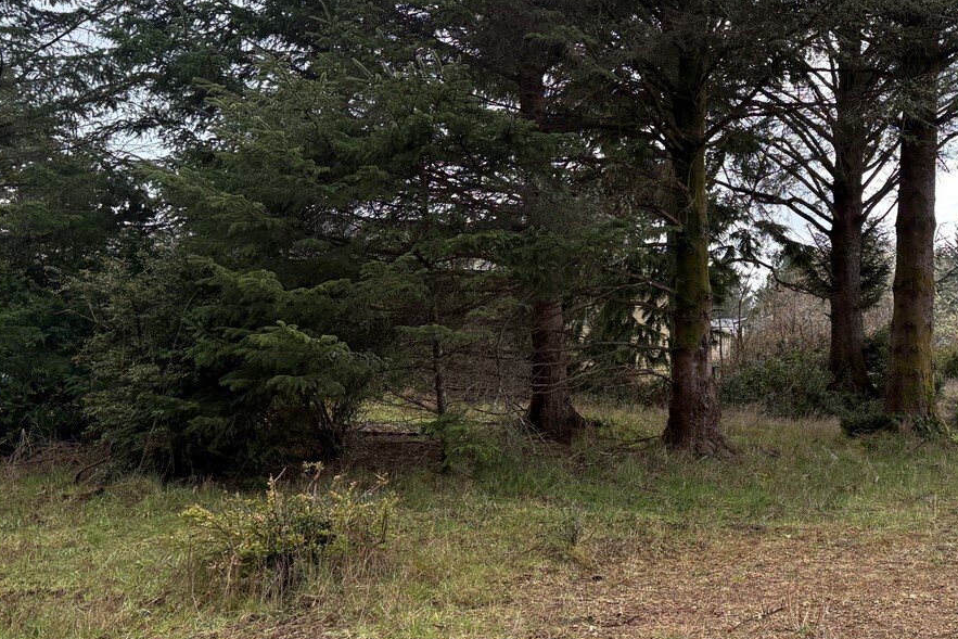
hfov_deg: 37.7
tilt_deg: +4.8
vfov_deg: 27.3
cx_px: 860
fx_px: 1304
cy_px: 195
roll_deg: -1.3
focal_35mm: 49
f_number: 1.6
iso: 64
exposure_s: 1/1799
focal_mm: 5.96
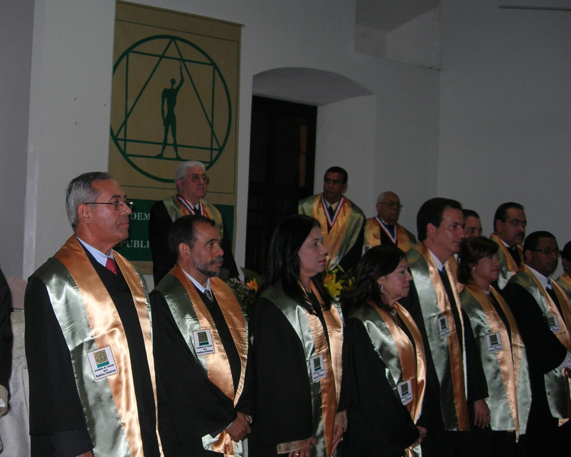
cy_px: 284
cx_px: 165
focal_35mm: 55
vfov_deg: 27.5
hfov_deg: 33.7
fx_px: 930
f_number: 2.8
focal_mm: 7.8
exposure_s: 1/60.1
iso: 64
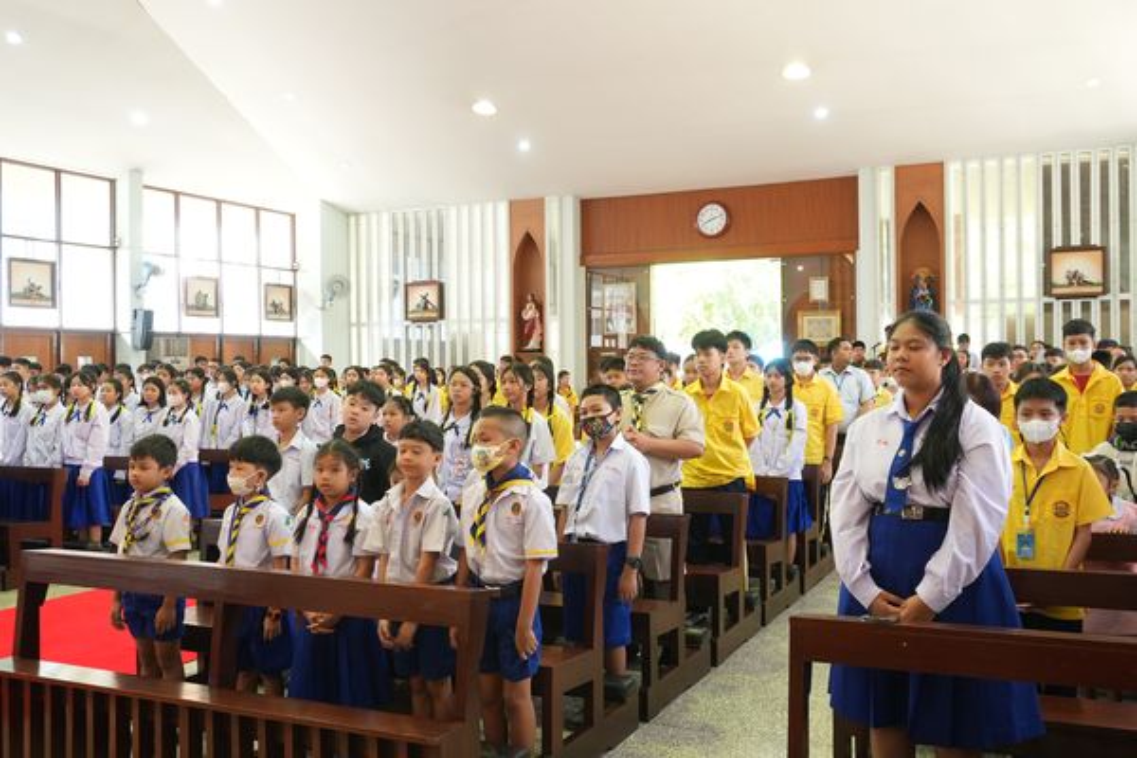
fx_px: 1090
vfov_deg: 38.4
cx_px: 568
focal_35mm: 34
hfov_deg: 55.1
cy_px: 379
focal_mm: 23
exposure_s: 1/20
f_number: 6.3
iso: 1000
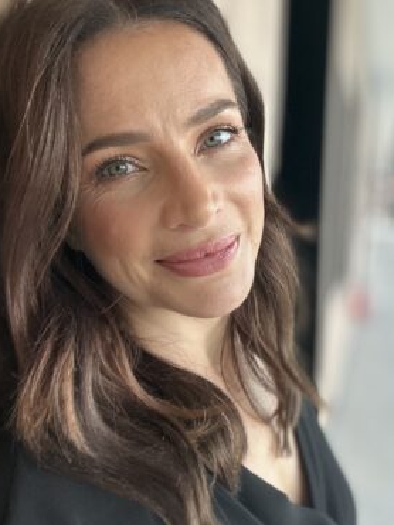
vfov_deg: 43.0
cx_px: 201
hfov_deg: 32.9
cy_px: 272
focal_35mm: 44
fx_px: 668
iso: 80
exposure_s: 1/60
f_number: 1.9
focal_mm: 2.69
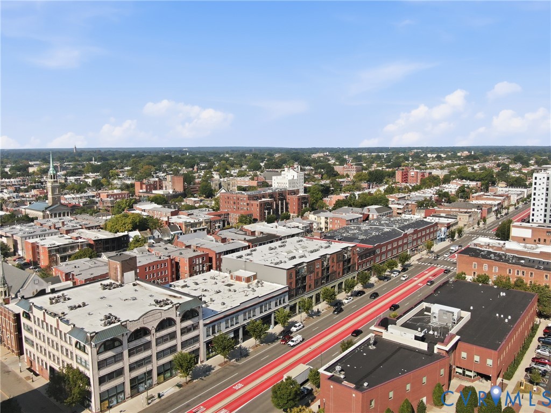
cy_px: 206
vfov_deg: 49.7
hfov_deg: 63.4
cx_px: 276
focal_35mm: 28
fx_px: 446
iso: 100
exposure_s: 1/2000
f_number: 3
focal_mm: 4.9
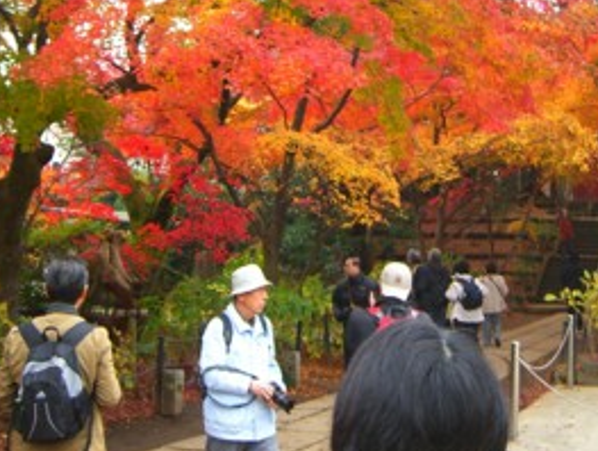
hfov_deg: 29.7
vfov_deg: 22.3
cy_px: 87
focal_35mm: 65
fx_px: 1124
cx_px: 366
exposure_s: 1/80
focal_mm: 7.9
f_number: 2.8
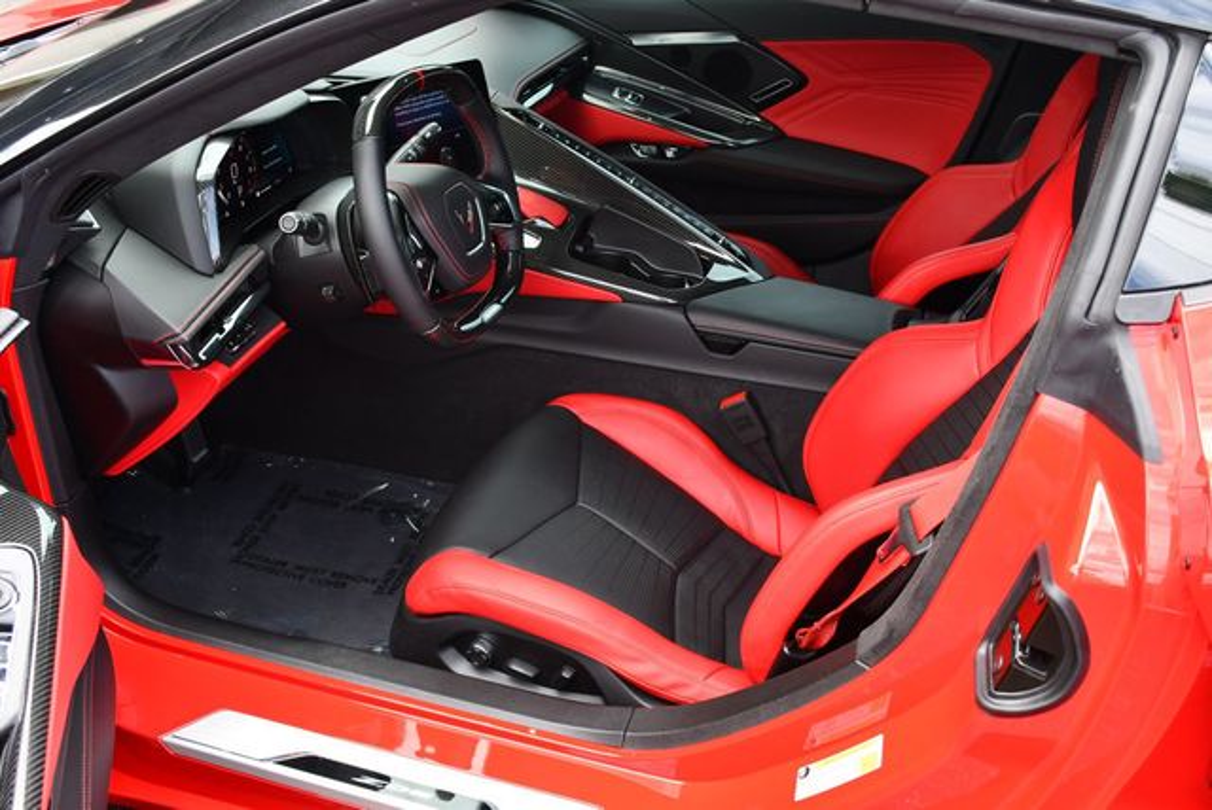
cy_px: 405
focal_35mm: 36
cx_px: 606
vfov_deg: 36.9
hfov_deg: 53.1
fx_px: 1213
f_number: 4.5
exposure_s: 1/250
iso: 400
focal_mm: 18
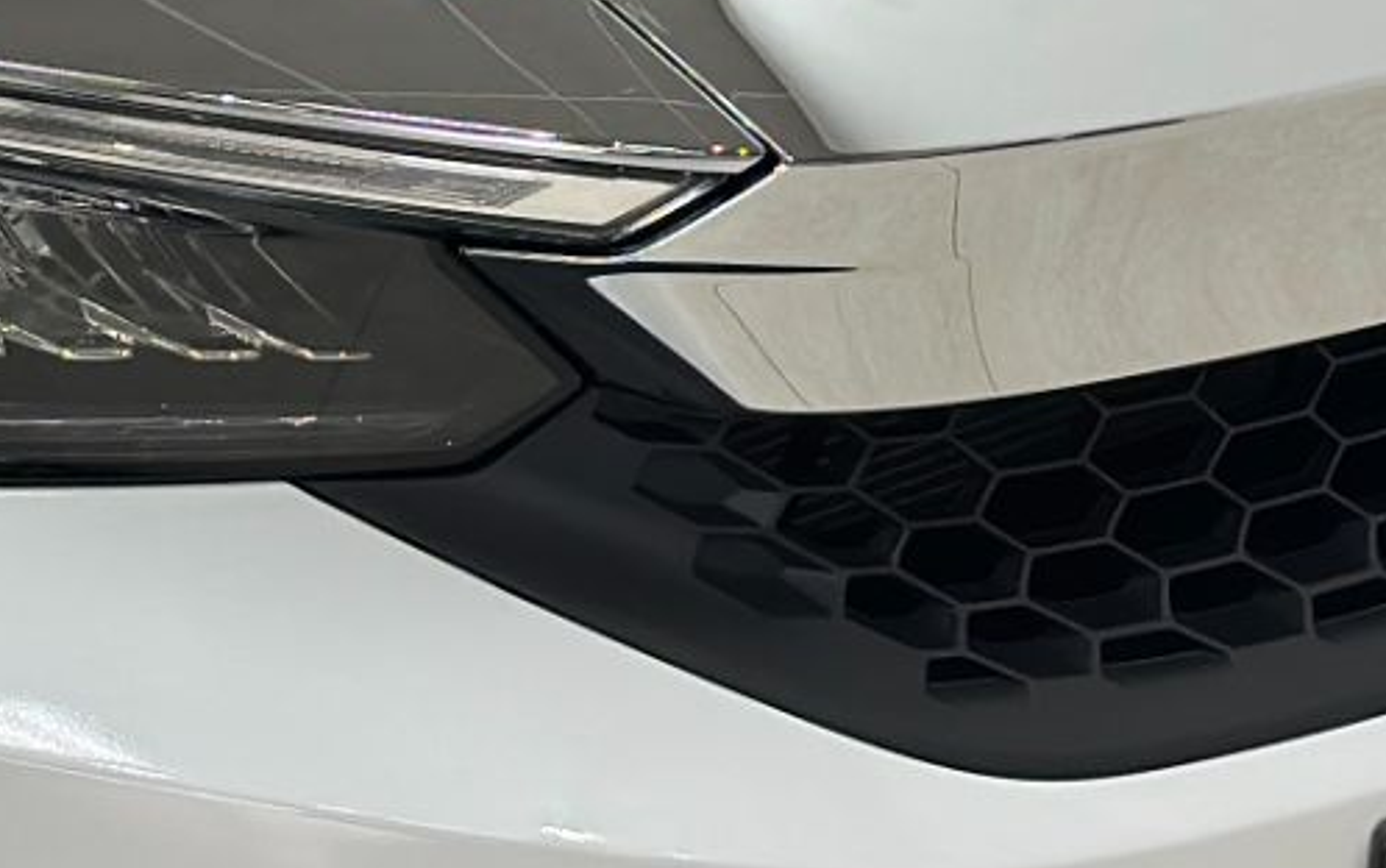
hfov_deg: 10.6
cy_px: 156
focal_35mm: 196
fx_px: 7409
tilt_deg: -19.5
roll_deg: -1.3
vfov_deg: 6.7
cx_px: -106
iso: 80
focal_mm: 6.86
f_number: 1.78
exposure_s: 1/120
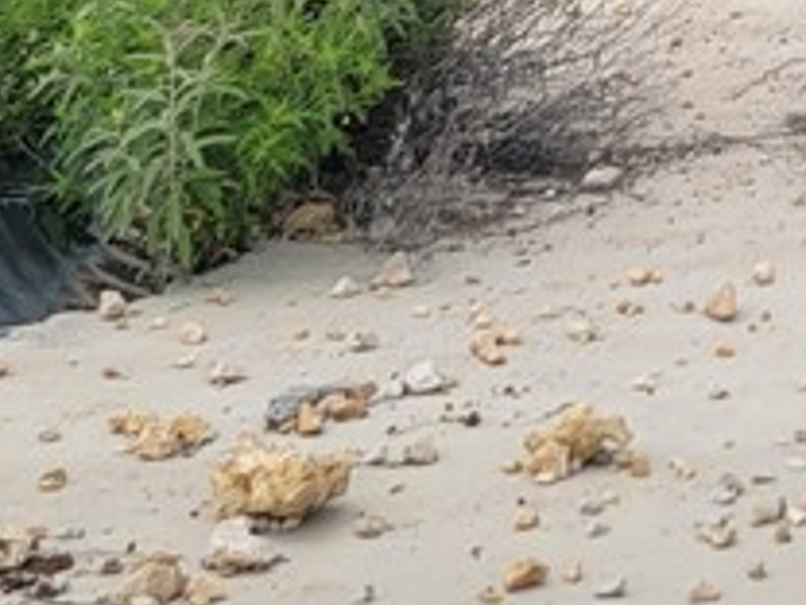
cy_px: -748
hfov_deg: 15.3
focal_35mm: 118
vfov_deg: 11.0
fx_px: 2748
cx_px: 1232
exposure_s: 1/1076
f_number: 1.8
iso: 16
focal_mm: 6.7
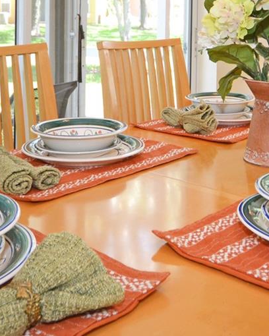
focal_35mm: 51
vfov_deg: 35.0
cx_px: 185
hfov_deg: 29.6
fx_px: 505
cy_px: 44
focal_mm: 11.5
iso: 560
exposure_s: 1/60
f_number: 4.2
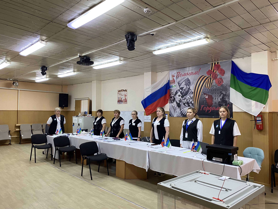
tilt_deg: +1.5
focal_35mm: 26
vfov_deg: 53.1
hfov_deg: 67.3
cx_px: 139
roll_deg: -0.9
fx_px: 209
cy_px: 104
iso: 160
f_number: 1.8
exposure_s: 1/50
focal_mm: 4.25
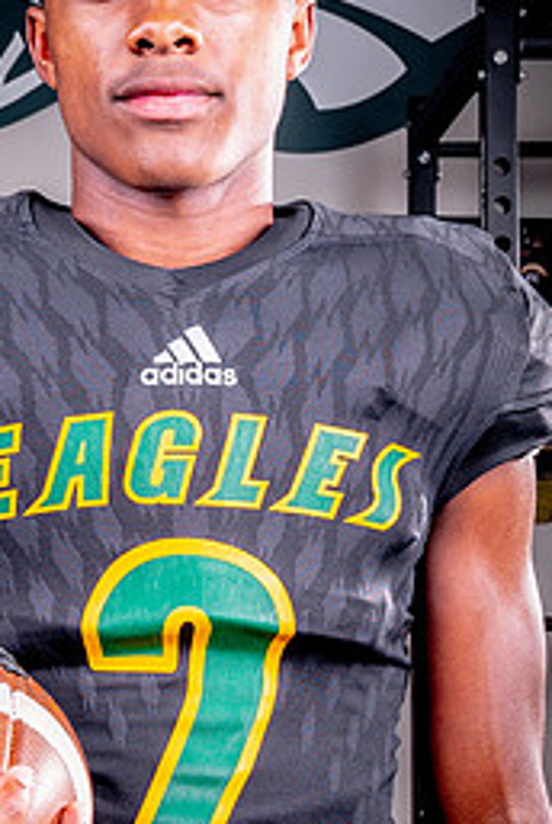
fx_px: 1445
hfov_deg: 21.6
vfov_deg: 31.8
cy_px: 436
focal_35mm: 63
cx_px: 201
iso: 100
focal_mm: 24
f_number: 8
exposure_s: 1/125
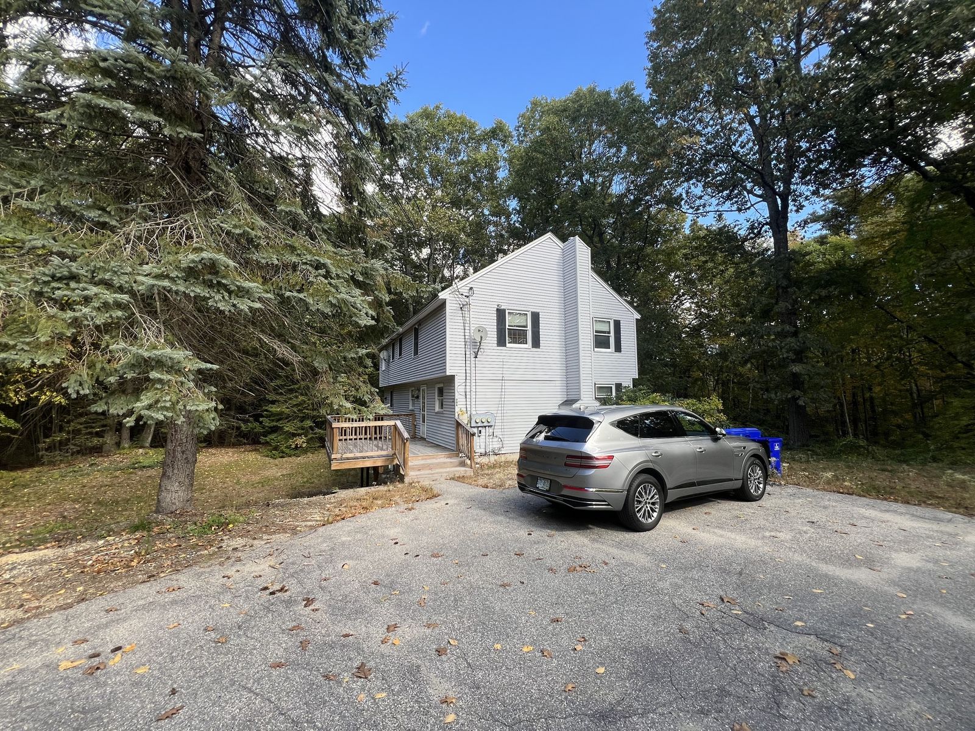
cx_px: 488
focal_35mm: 13
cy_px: 366
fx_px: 366
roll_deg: +0.1
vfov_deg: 89.9
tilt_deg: +4.0
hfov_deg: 106.2
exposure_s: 1/322
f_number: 1.8
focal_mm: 1.57
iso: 32
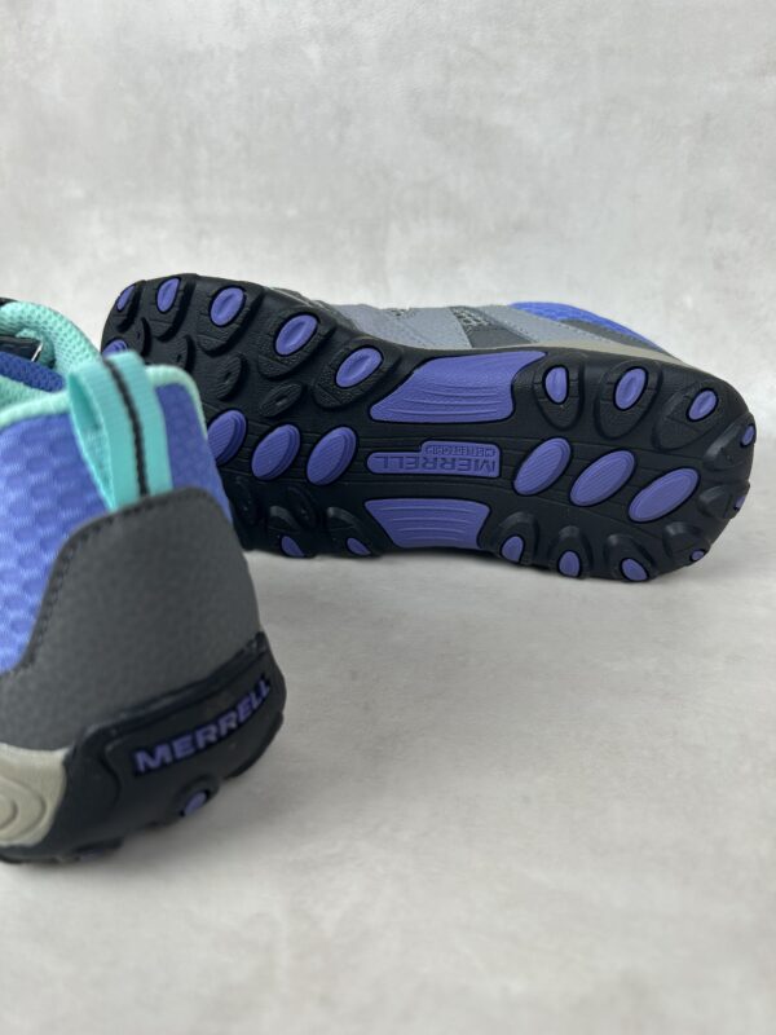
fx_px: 777
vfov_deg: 67.3
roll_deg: +0.2
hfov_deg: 53.1
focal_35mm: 26
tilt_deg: -25.0
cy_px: 518
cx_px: 388
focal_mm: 5.7
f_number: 1.5
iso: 32
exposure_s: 1/100
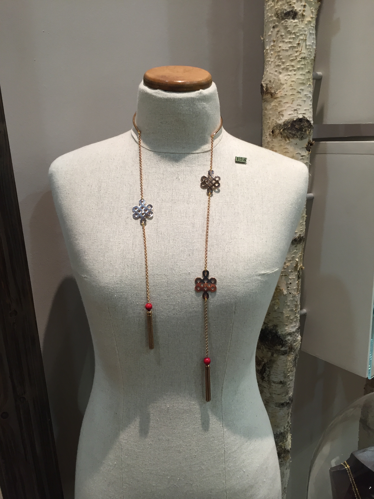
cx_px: 187
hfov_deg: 48.2
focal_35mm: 29
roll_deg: +3.0
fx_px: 418
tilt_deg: -16.2
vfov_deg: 61.7
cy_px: 250
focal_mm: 4.15
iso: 80
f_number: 2.2
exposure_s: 1/33
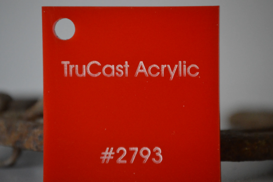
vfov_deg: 4.6
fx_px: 2273
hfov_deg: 6.9
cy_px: 91
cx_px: 136
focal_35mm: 300
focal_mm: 200
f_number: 5.6
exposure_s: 1/320
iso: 3200
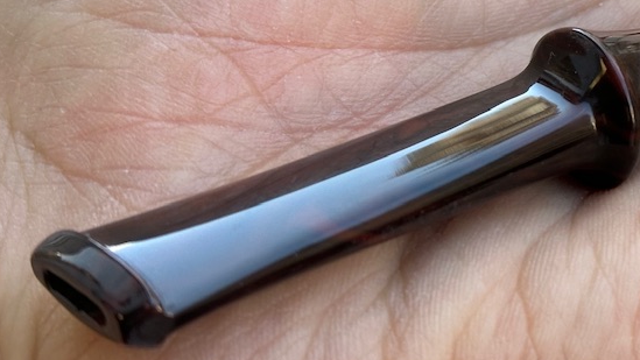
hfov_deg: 16.9
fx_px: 2071
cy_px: -37
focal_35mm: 122
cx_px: 724
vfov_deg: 9.8
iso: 64
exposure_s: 1/396
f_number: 1.78
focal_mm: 6.86
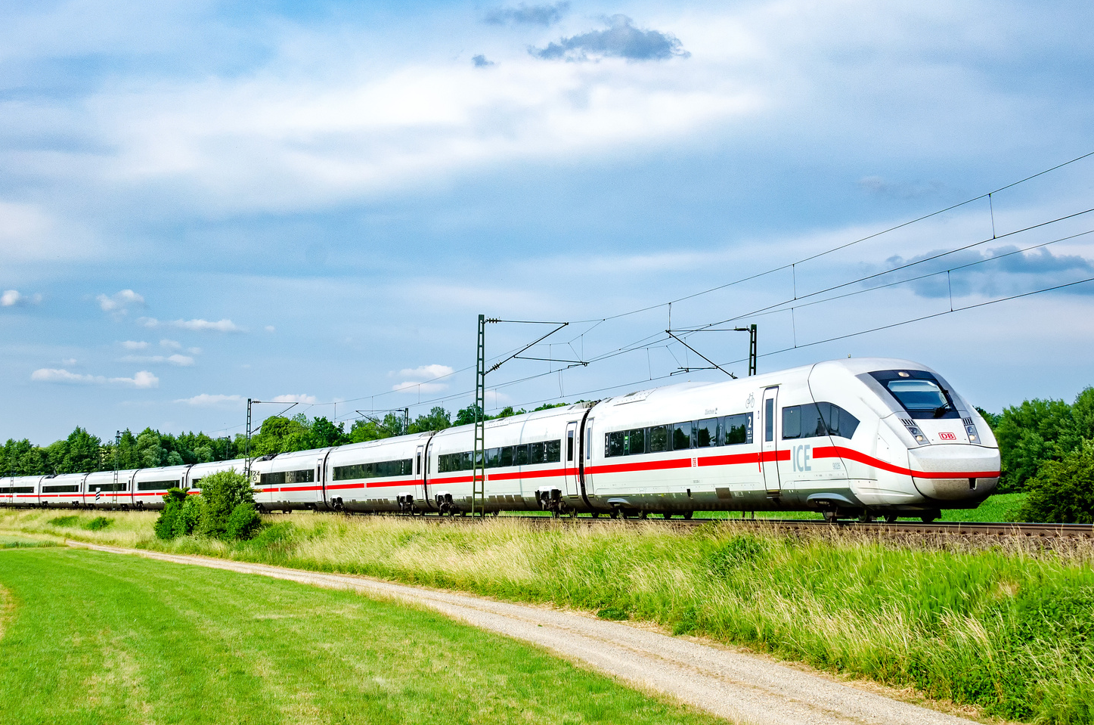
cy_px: 288
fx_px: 2113
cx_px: 473
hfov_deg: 29.0
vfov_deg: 19.4
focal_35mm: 70
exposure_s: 1/800
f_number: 7.1
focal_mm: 35
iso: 320
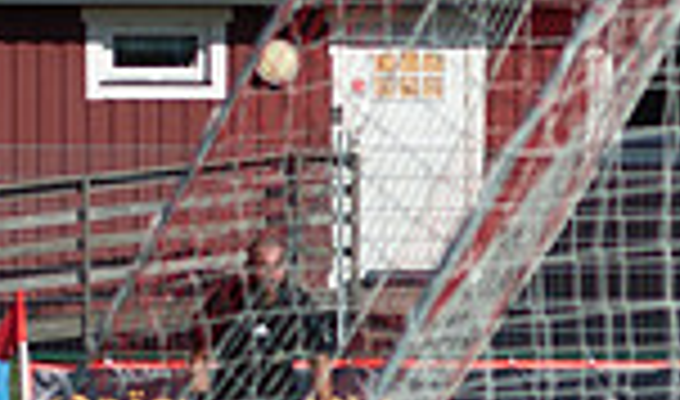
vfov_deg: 2.2
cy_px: 608
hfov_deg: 3.8
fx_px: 10288
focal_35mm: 564
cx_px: 1216
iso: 125
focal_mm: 70
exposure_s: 1/1600
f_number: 3.5
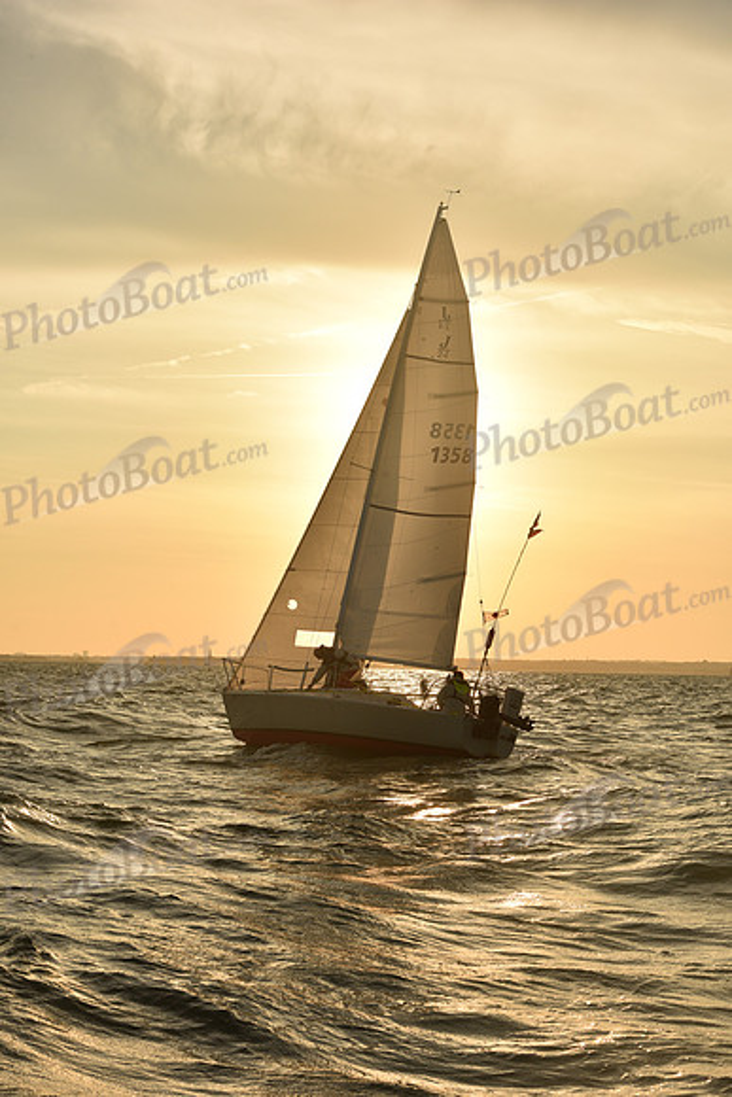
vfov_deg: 28.8
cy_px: 548
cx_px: 366
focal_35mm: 70
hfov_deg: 19.5
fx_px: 2134
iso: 250
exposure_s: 1/640
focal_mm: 70
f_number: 11
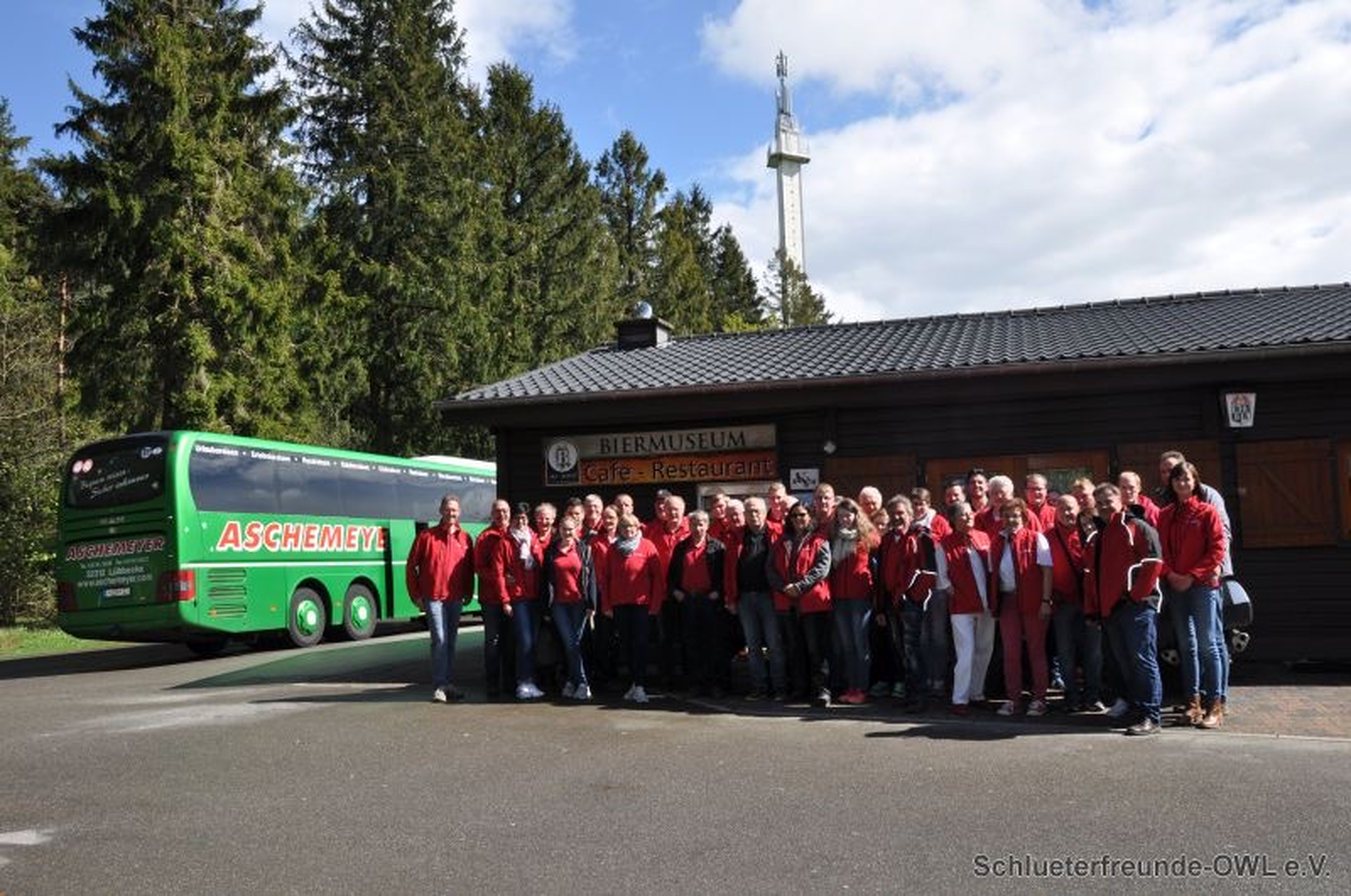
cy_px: 448
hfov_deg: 59.6
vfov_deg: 41.6
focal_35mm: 32
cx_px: 676
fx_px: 1180
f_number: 13
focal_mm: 21
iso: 200
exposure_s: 1/200
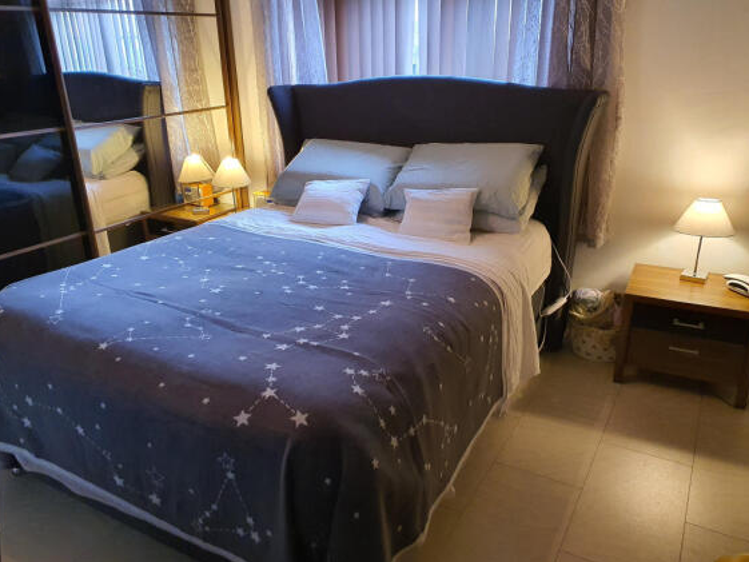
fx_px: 584
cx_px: 385
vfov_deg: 51.4
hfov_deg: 65.3
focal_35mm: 27
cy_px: 281
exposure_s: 1/50
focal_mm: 4.3
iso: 400
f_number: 2.4
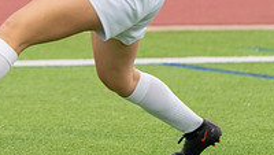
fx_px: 5208
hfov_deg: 3.0
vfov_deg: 1.7
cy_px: -200
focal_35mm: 716
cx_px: -77
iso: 640
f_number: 2.8
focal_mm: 171
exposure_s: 1/1250
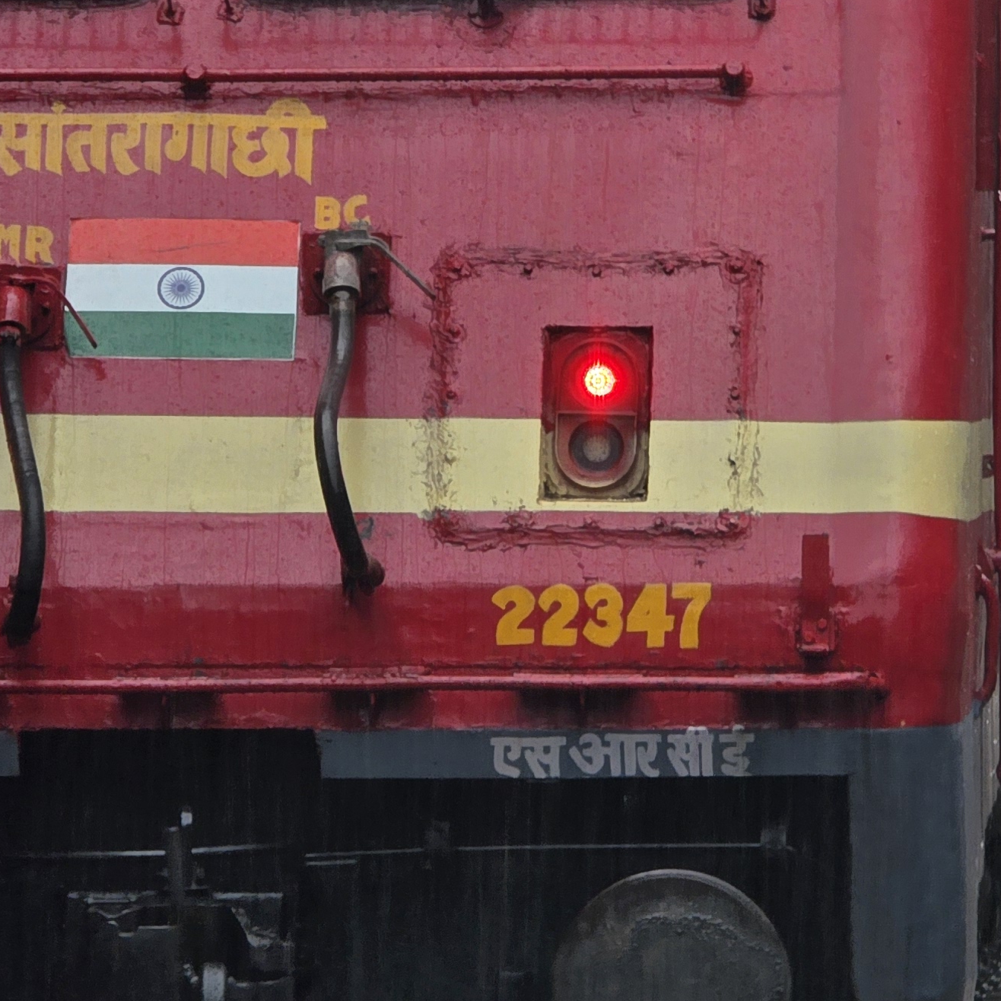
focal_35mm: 309
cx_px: 482
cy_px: 464
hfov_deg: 5.7
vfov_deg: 5.7
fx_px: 10109
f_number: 3.4
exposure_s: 1/53.3
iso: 40
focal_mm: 18.6
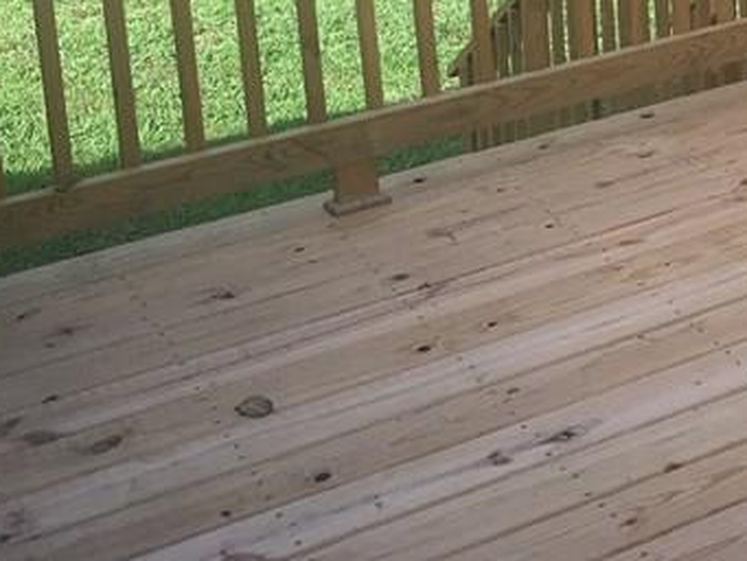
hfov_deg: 21.2
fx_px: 1878
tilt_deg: -13.4
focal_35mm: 87
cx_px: 848
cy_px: -228
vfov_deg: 15.9
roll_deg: +2.1
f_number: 2.2
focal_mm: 4.15
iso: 25
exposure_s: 1/527
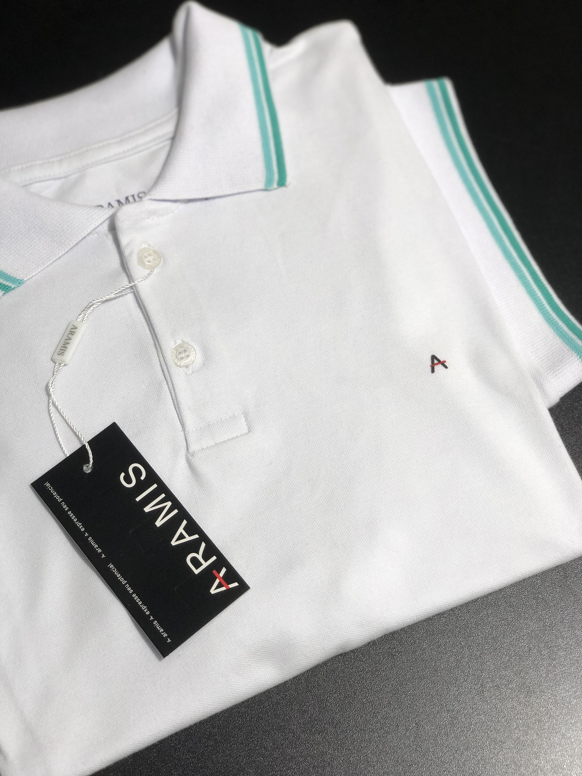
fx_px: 1166
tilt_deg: -68.0
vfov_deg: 36.8
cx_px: 291
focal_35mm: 52
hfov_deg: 28.0
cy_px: 388
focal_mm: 6
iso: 50
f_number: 2.4
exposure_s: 1/60
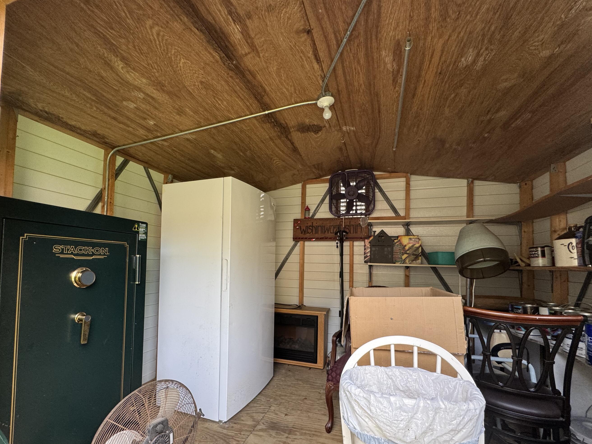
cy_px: 253
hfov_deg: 94.5
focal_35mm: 16
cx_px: 288
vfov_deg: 77.7
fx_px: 274
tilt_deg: +2.5
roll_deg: -0.9
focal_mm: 2.22
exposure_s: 1/99
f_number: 2.2
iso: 125
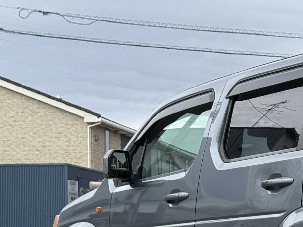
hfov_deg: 15.1
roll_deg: +0.9
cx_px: 369
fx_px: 1103
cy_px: 217
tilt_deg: +2.0
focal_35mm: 126
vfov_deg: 11.7
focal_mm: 6.76
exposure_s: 1/1203
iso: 64
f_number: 1.78
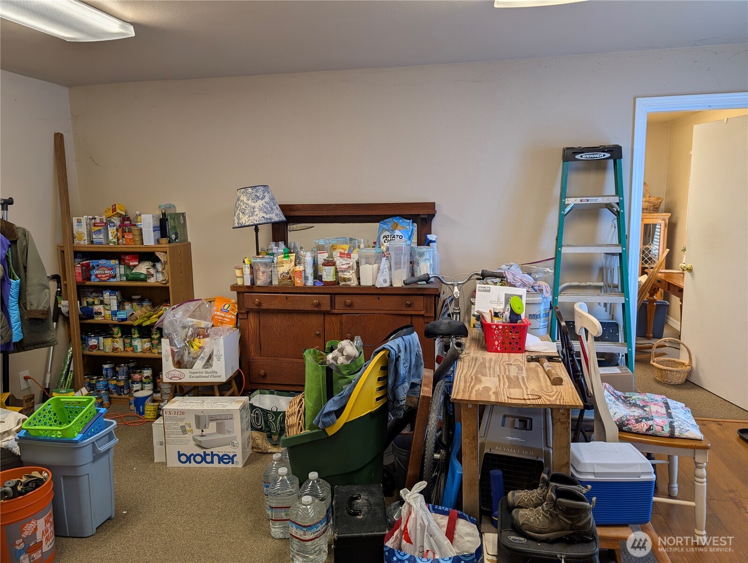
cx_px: 374
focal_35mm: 24
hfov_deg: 71.5
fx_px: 519
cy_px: 282
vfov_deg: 56.9
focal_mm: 6.9
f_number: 1.68
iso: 23
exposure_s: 1/120
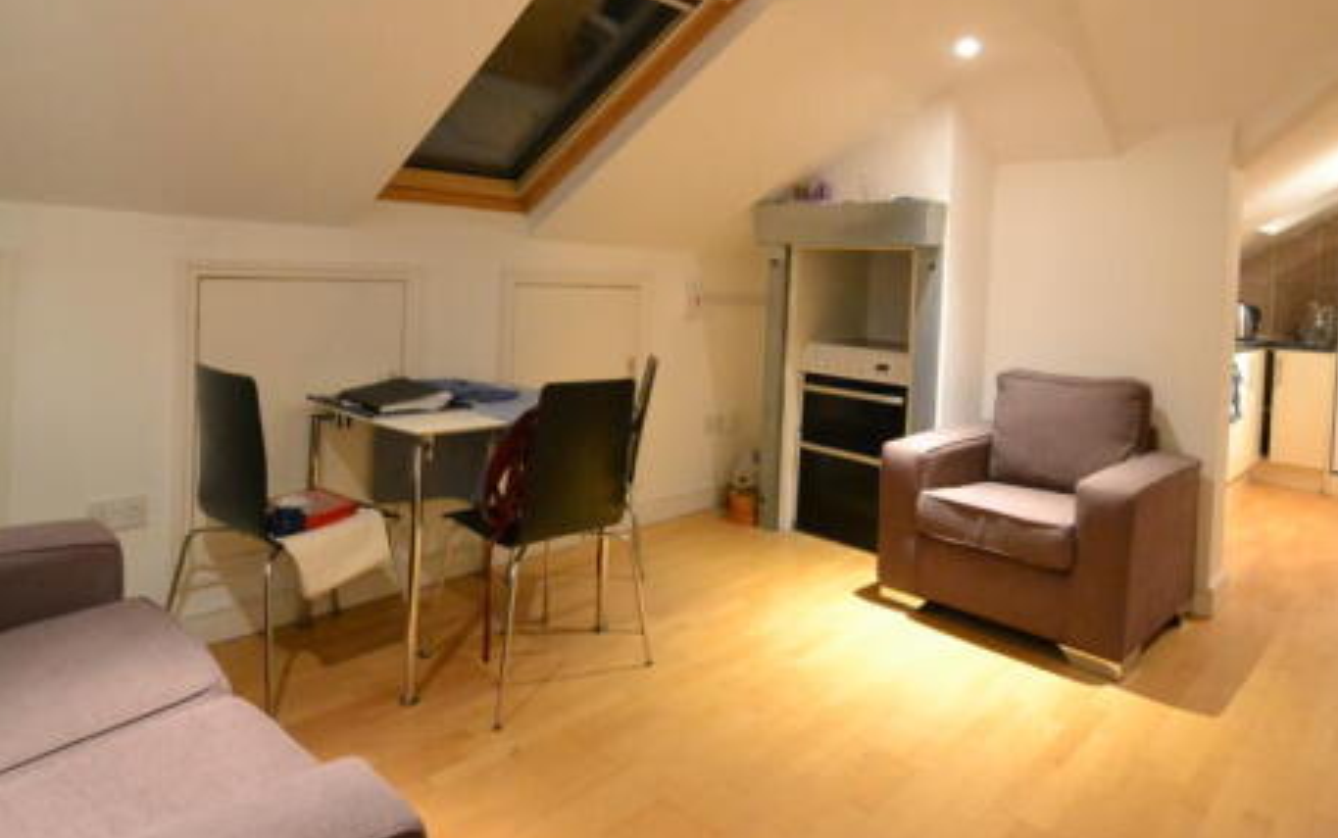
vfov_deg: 54.2
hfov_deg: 79.5
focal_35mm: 22
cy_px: 290
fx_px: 803
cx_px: 725
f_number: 3.5
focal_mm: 10
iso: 3200
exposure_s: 1/40
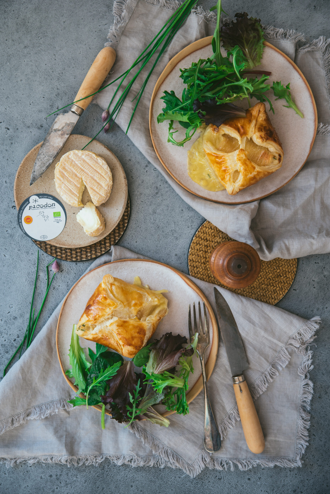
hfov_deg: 27.0
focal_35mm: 50
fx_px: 687
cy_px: 247
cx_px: 165
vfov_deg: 39.6
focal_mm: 50
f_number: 3.5
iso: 100
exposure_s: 1/60
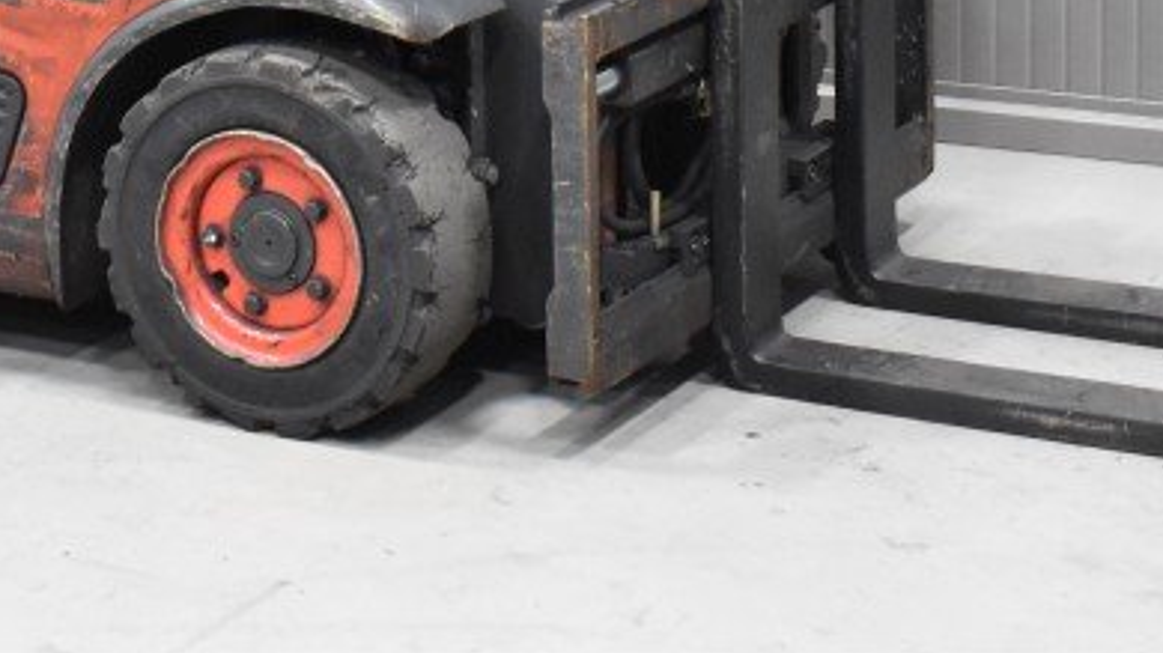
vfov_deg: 9.9
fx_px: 3576
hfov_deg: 18.3
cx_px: 280
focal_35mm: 116
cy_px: -537
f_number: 5
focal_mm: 24
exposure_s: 1/25
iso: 1600
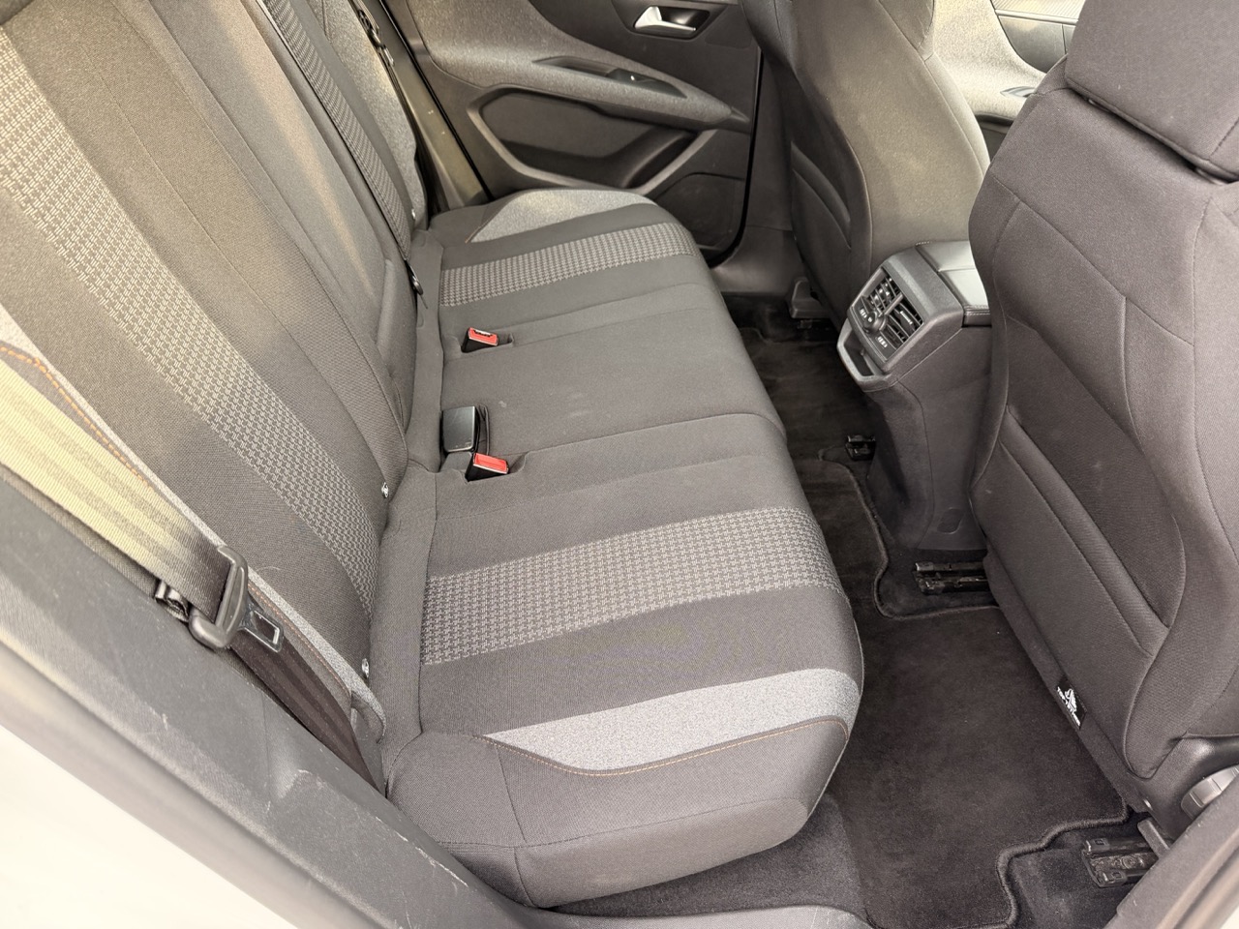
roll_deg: -4.9
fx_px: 859
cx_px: 620
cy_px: 464
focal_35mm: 24
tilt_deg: -40.0
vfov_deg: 56.8
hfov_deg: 71.6
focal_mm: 6.76
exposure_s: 1/83
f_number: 1.78
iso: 200
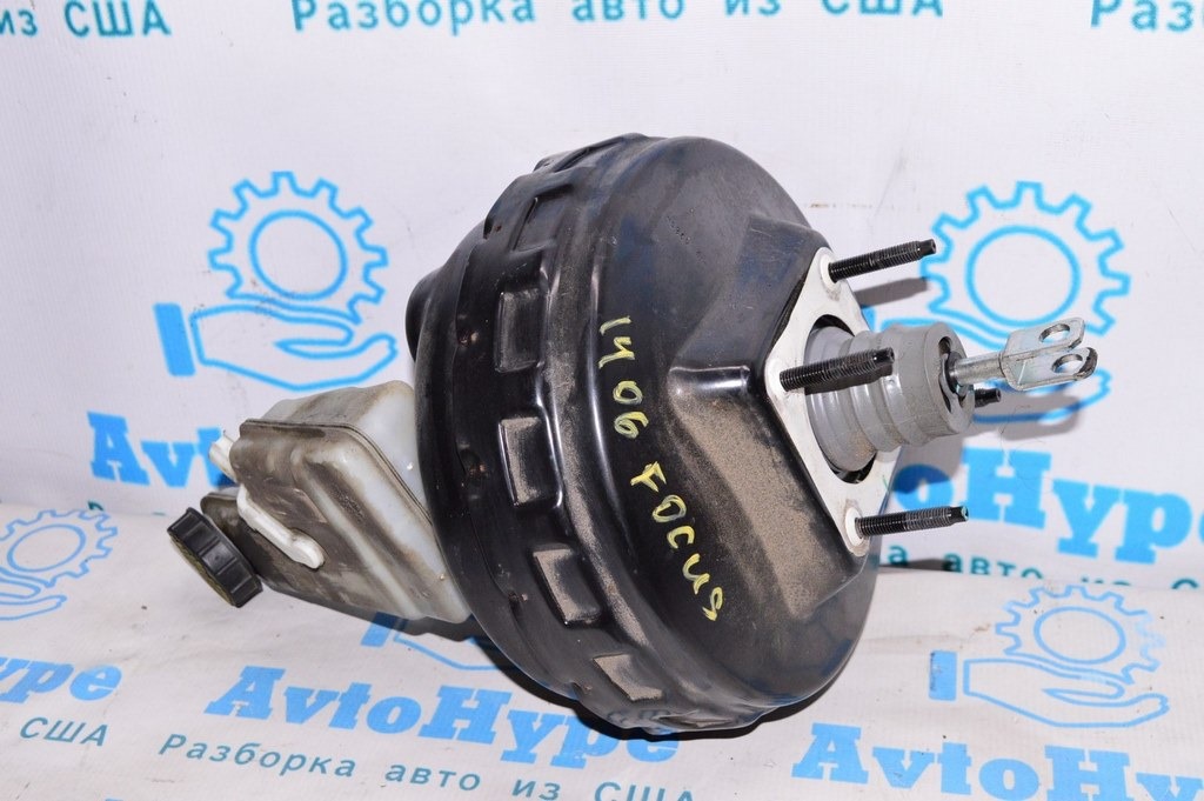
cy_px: 400
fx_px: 1504
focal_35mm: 45
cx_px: 602
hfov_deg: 43.6
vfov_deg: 29.8
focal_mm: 30
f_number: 8
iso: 1600
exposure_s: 1/200
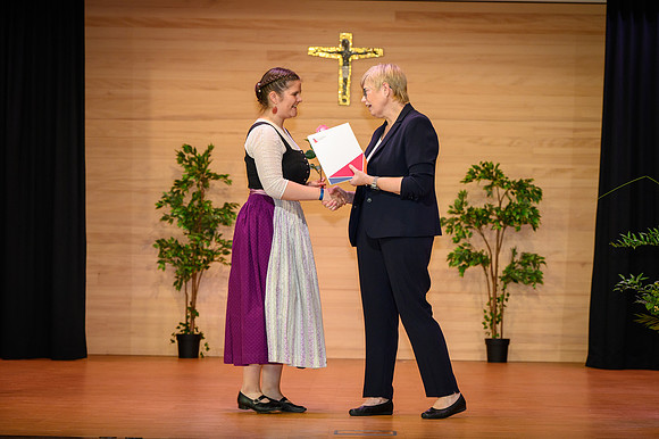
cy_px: 216
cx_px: 356
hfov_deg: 16.8
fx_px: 2228
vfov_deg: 11.2
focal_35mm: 122
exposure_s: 1/200
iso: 2000
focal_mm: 110
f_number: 5
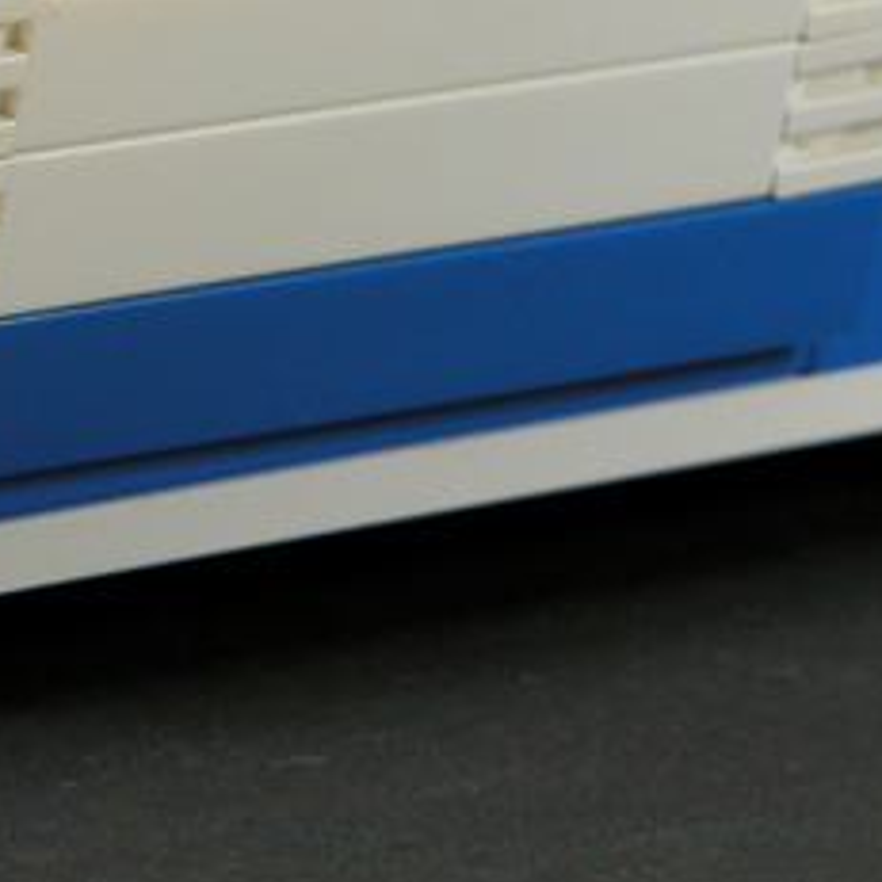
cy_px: 176
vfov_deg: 4.4
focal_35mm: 395
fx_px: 11387
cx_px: 321
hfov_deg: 4.4
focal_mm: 41.1
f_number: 6.2
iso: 100
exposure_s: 1/8
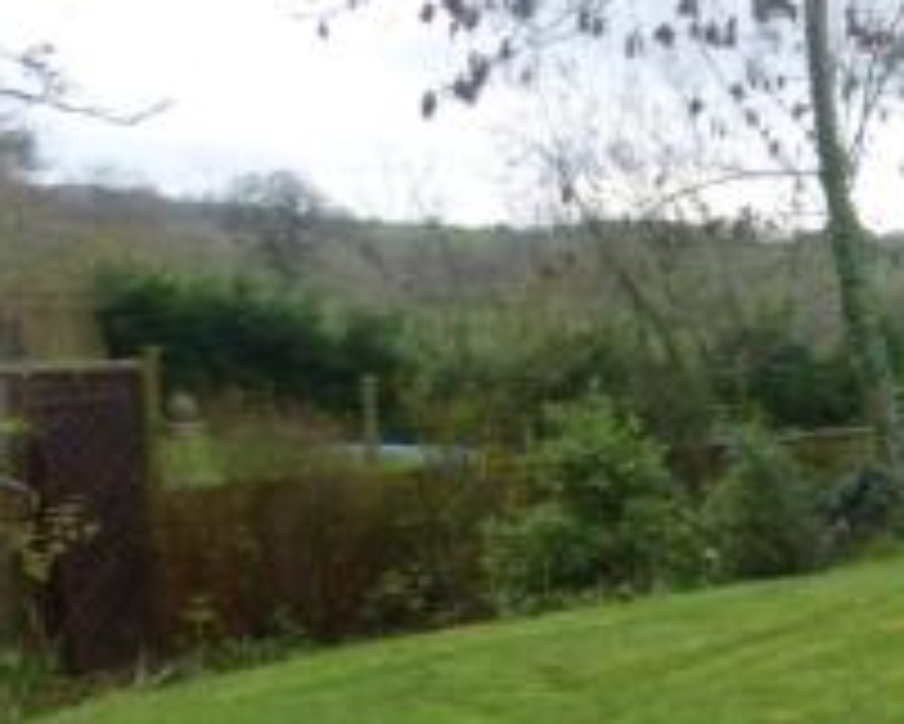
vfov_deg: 22.3
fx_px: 1820
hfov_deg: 24.2
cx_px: 1190
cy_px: 537
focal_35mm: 68
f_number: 3.3
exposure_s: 1/60
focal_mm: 4.3
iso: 100
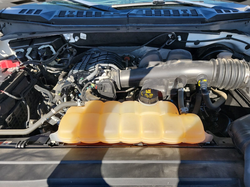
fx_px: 173
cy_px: 94
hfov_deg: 71.6
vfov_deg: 56.8
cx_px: 125
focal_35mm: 24
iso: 50
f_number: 1.8
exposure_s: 1/312
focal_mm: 6.7
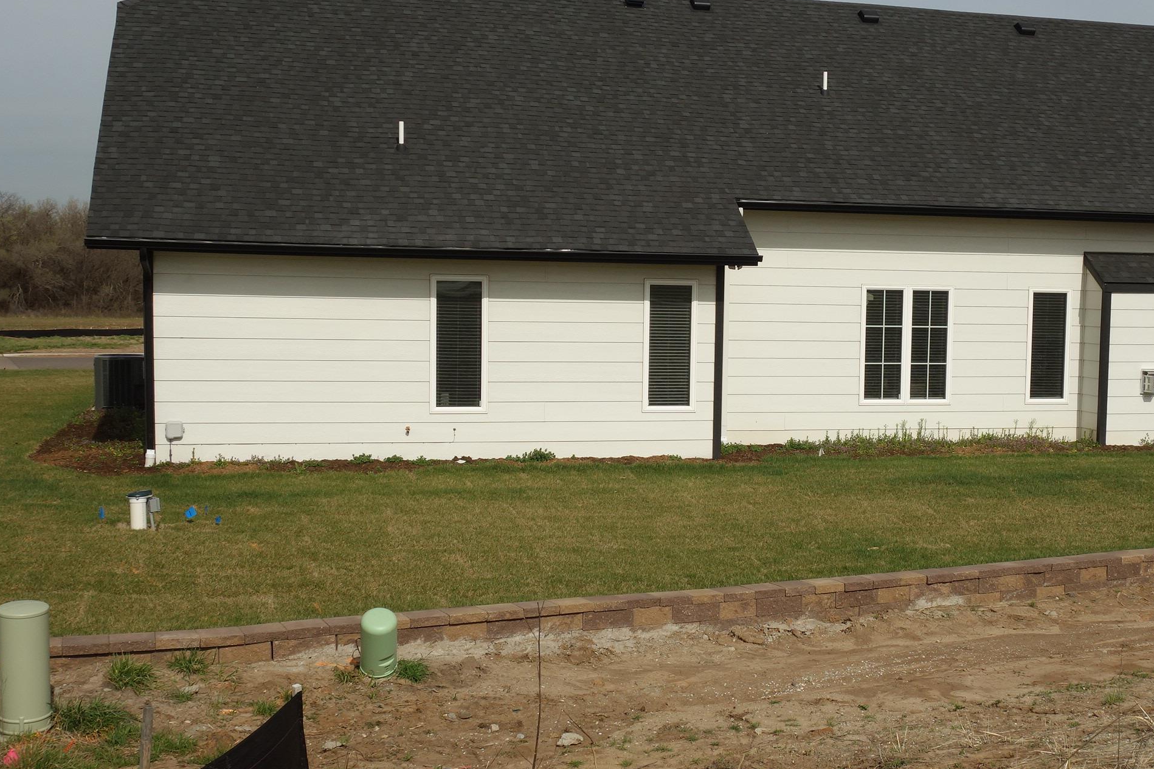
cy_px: 408
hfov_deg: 39.9
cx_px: 758
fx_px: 1571
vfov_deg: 27.5
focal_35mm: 49
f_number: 6.3
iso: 125
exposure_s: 1/800
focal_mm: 12.62
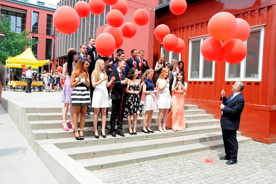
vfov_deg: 43.6
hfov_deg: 61.9
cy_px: 92
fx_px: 230
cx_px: 138
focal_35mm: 30
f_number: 5.6
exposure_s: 1/1250
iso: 800
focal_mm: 20
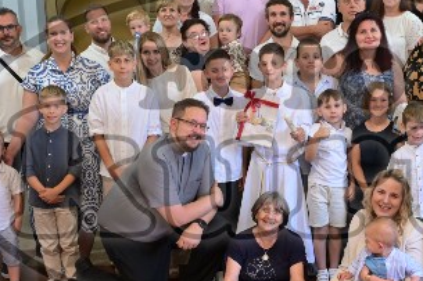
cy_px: 154
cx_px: 284
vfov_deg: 20.9
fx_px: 764
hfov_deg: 30.7
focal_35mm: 65
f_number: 4.5
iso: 4000
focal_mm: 30.5
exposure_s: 1/125
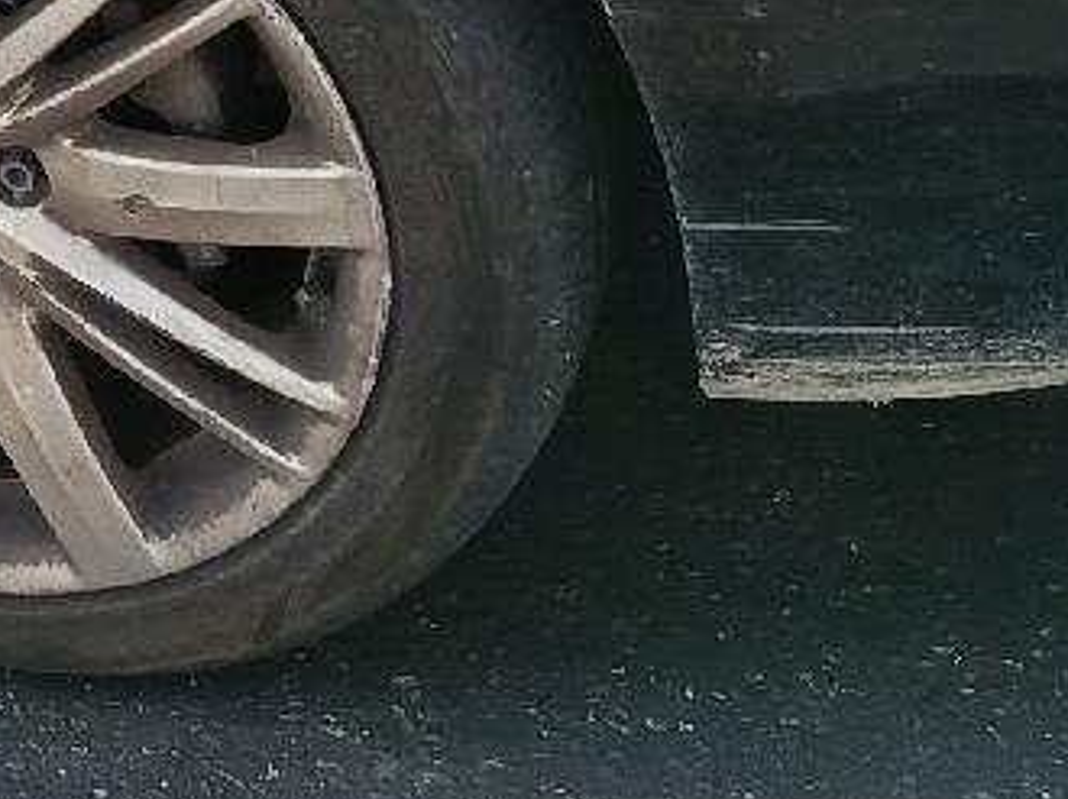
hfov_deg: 13.2
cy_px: -695
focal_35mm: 131
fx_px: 4039
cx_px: -1007
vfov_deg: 10.5
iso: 60
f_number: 1.7
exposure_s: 1/100
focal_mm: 5.24
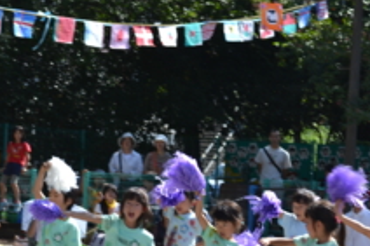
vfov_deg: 8.8
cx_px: 168
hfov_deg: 13.2
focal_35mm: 156
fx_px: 1601
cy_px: 181
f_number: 6.3
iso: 100
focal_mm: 55
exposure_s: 1/160
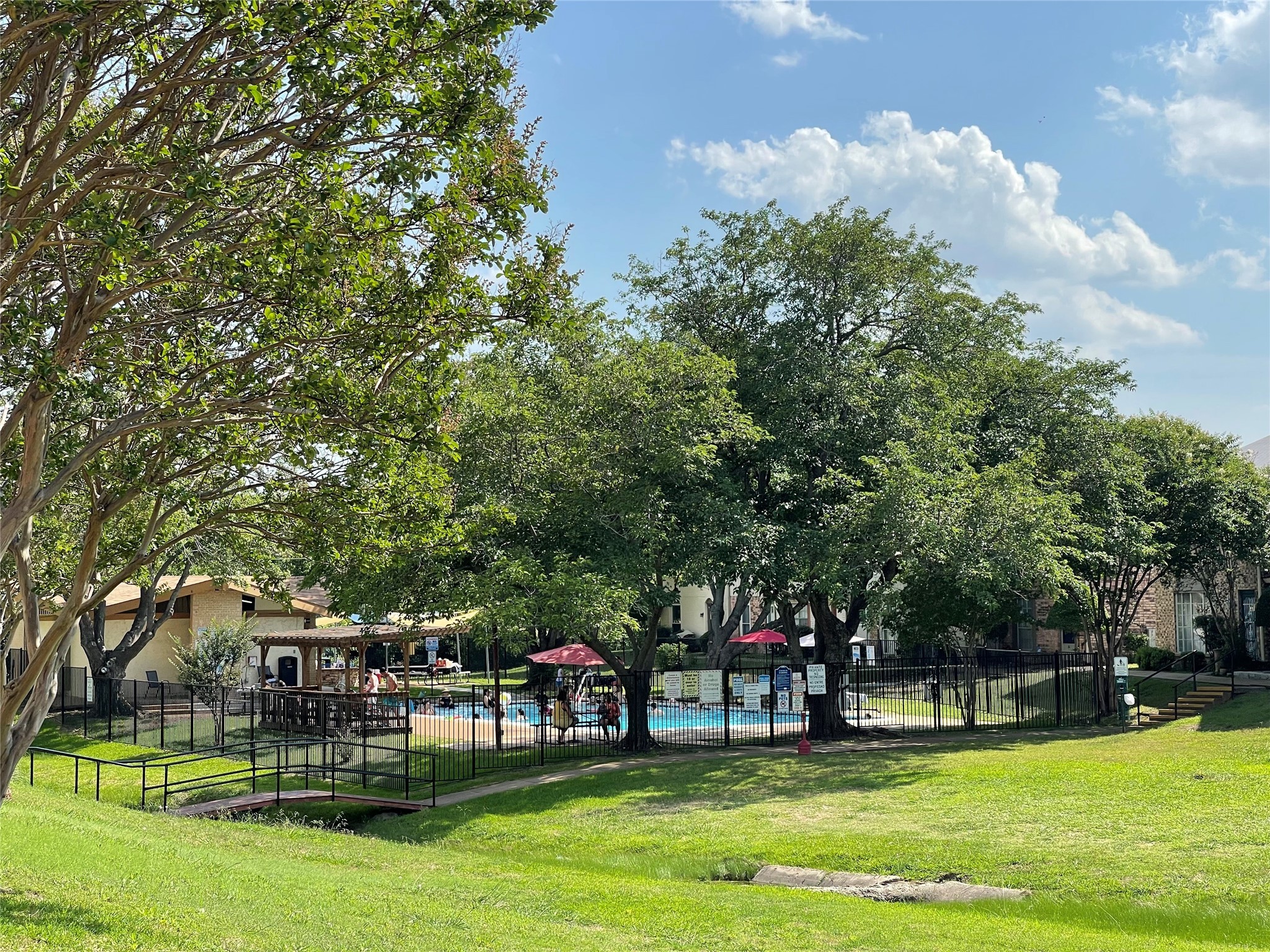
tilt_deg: +3.5
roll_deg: +0.6
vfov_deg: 22.9
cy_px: 476
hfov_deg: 30.3
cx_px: 635
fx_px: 2348
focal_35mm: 64
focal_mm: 7.5
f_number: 2.2
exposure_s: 1/558
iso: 20
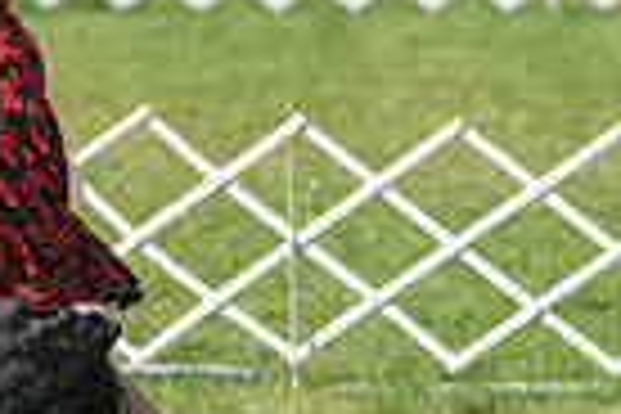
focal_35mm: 490
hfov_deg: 4.2
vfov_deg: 2.8
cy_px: 40
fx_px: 8452
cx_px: -292
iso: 125
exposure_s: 1/1600
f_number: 3.5
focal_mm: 117
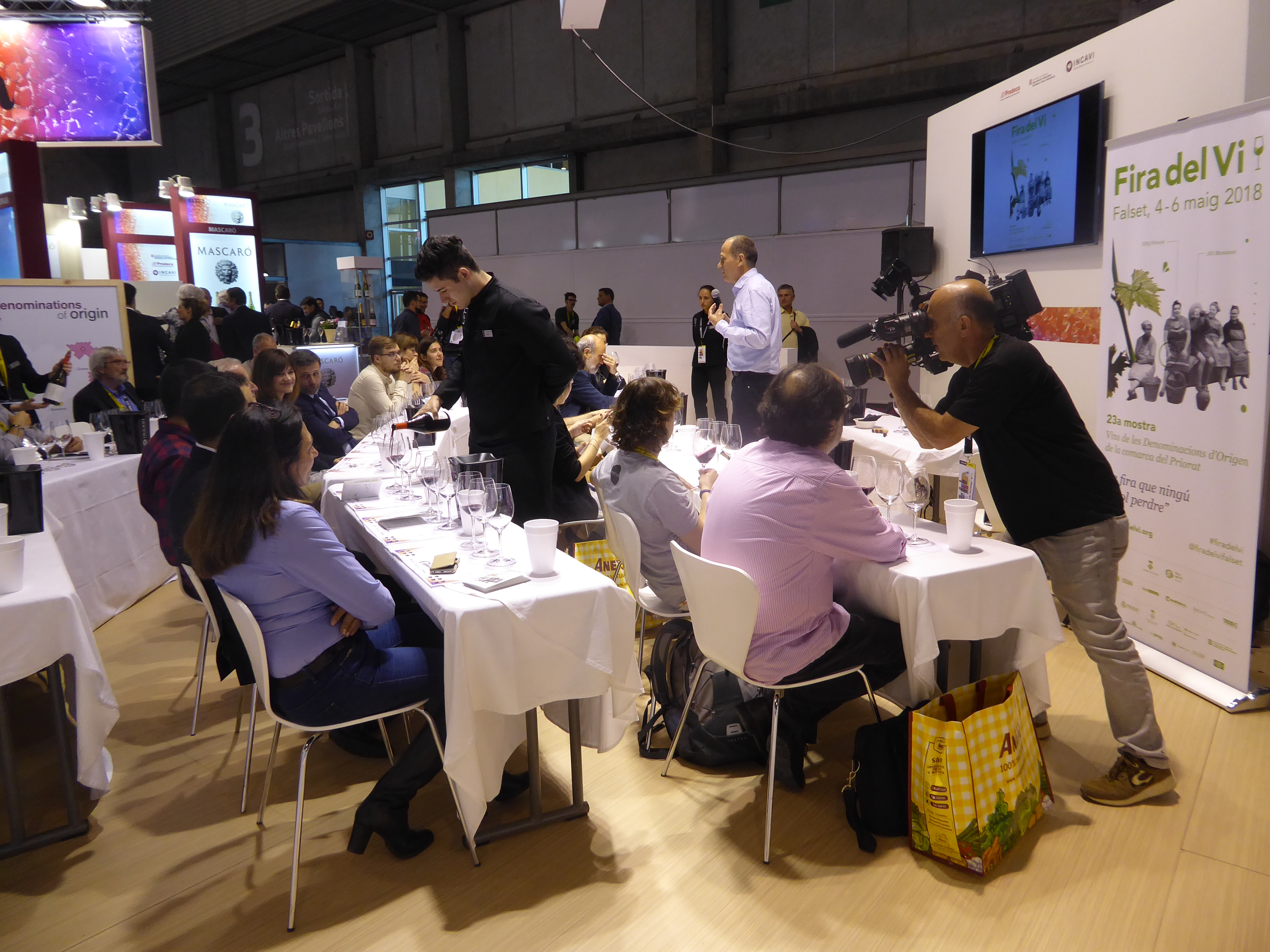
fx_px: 917
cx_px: 635
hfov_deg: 69.4
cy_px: 476
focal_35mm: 25
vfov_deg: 54.9
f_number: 3.3
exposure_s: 1/60
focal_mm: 4.3
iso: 200
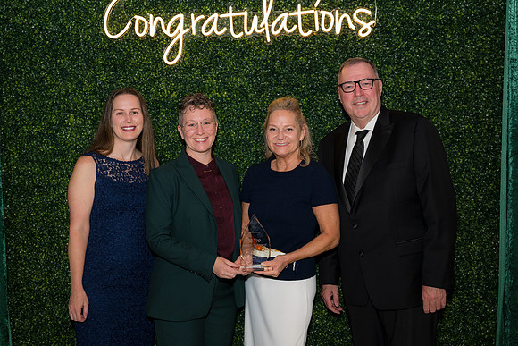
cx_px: 259
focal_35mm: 42
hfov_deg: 46.4
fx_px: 604
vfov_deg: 31.9
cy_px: 173
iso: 500
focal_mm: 42
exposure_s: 1/160
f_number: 5
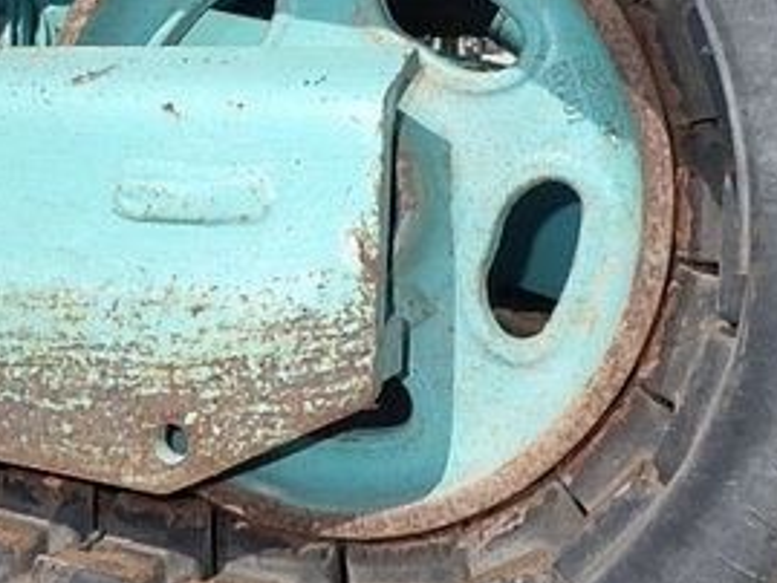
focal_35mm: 50
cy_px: 193
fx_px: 1123
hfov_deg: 37.4
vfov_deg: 28.9
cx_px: 214
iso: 125
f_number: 4.2
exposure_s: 1/1000
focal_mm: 5
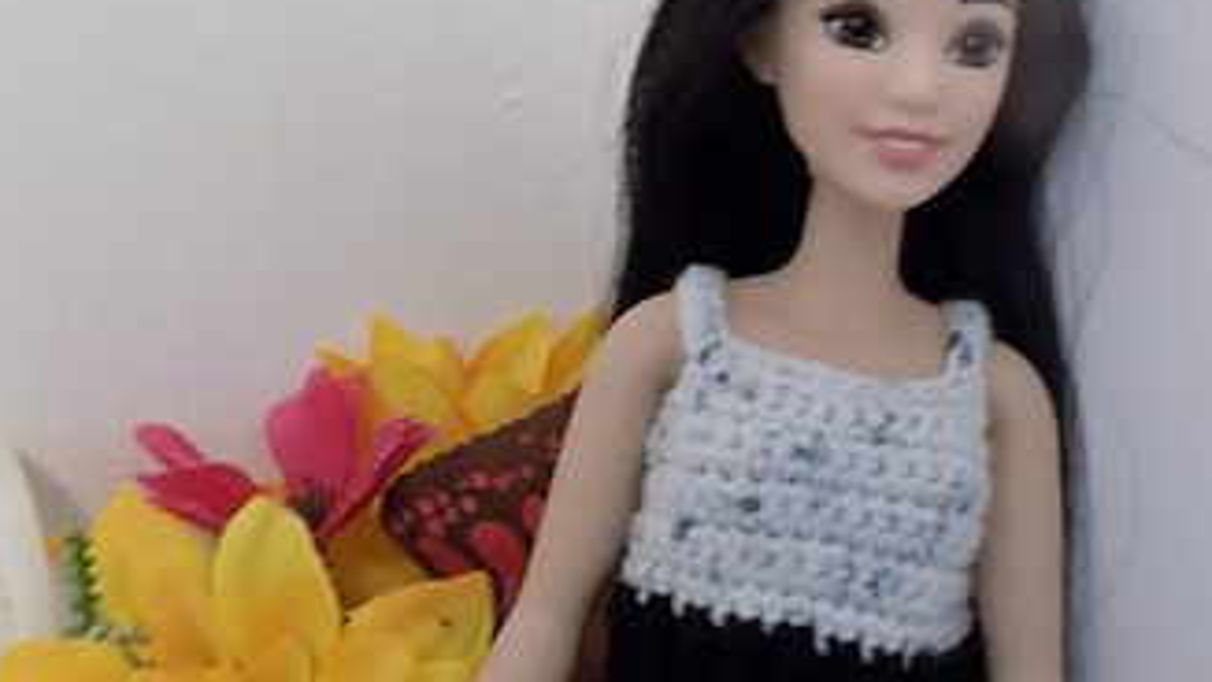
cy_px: 597
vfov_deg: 23.9
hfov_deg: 41.8
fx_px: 1575
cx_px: 760
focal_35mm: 49
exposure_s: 1/8
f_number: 3.1
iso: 400
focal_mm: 4
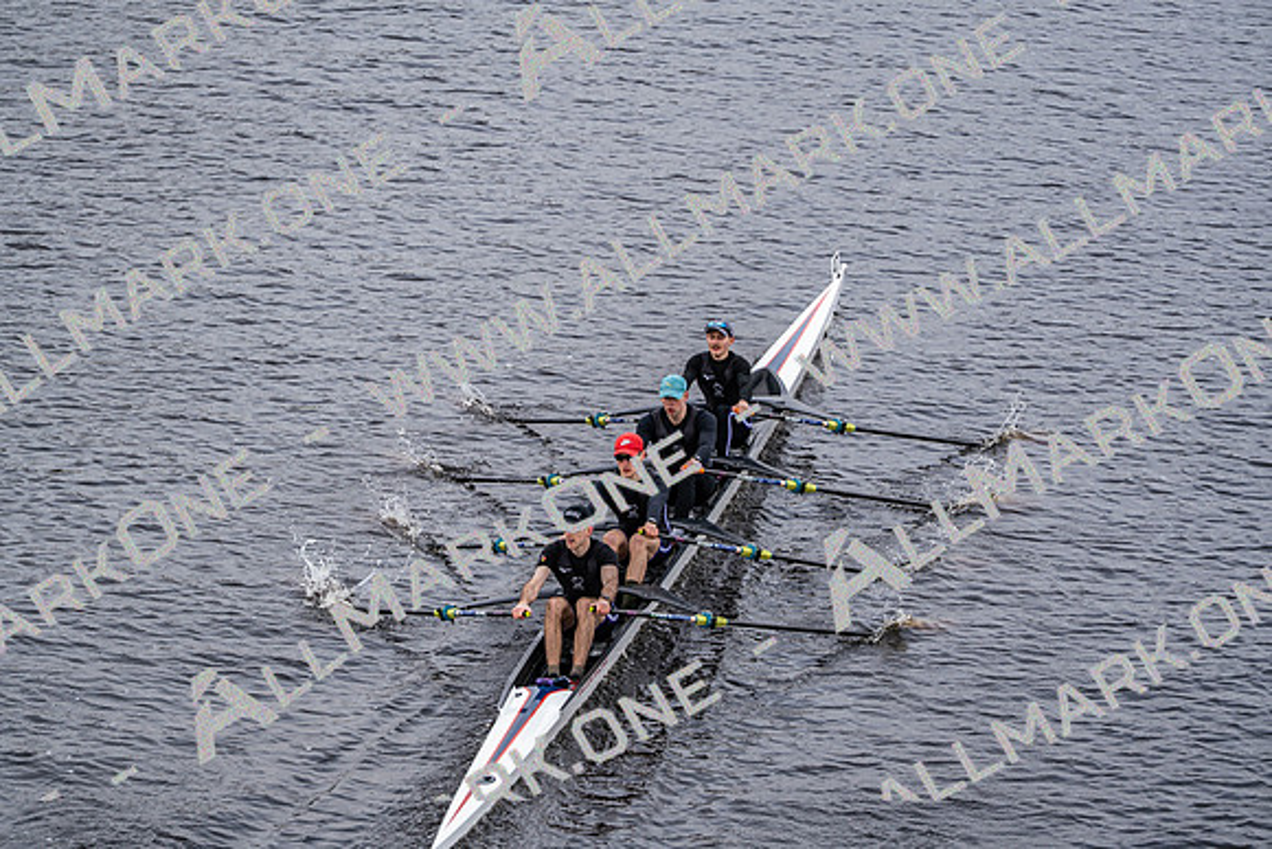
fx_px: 6856
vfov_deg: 7.1
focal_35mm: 194
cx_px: 636
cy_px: 424
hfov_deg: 10.6
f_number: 2.8
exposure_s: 1/2000
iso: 250
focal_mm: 194
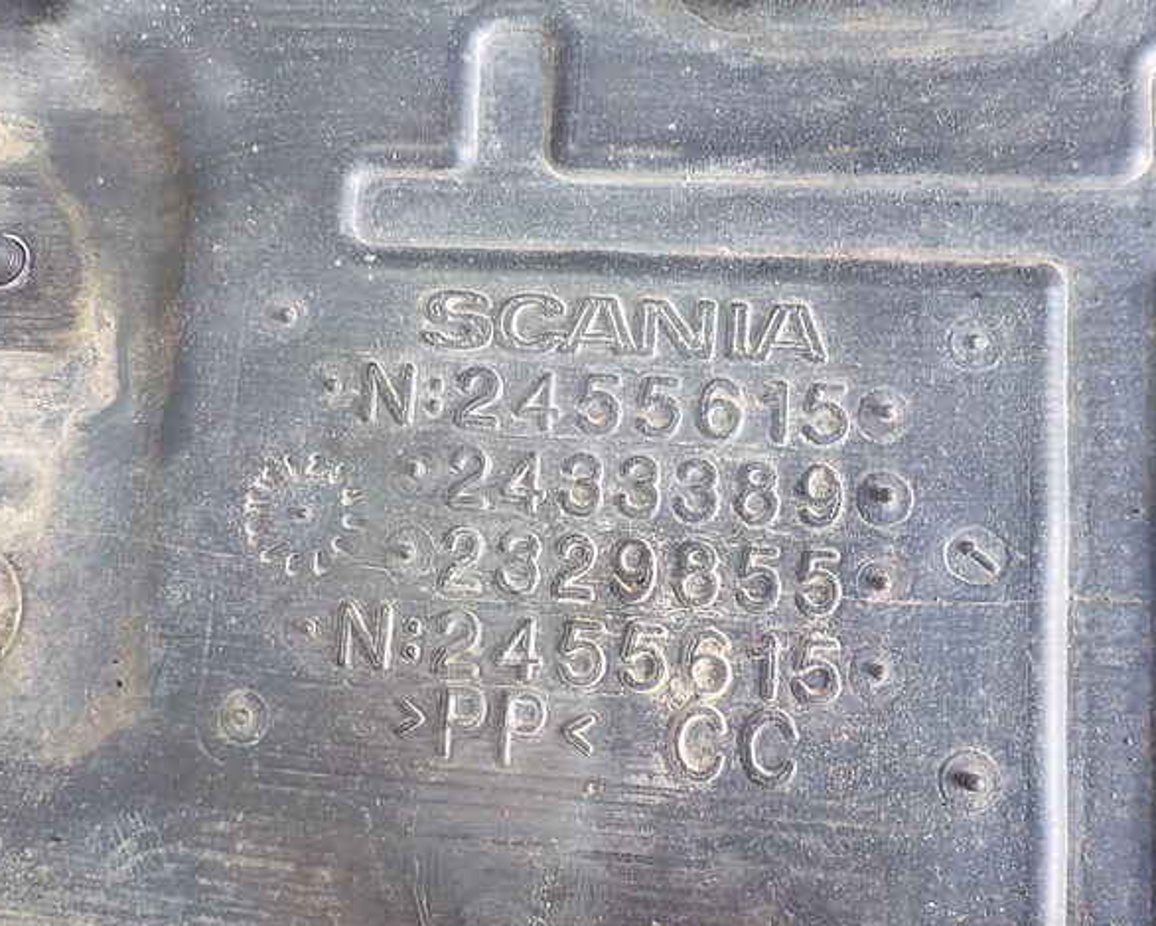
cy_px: 458
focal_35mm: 32
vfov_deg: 45.8
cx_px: 542
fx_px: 1095
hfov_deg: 55.6
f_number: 3.3
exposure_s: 1/30
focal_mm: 4.1
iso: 220
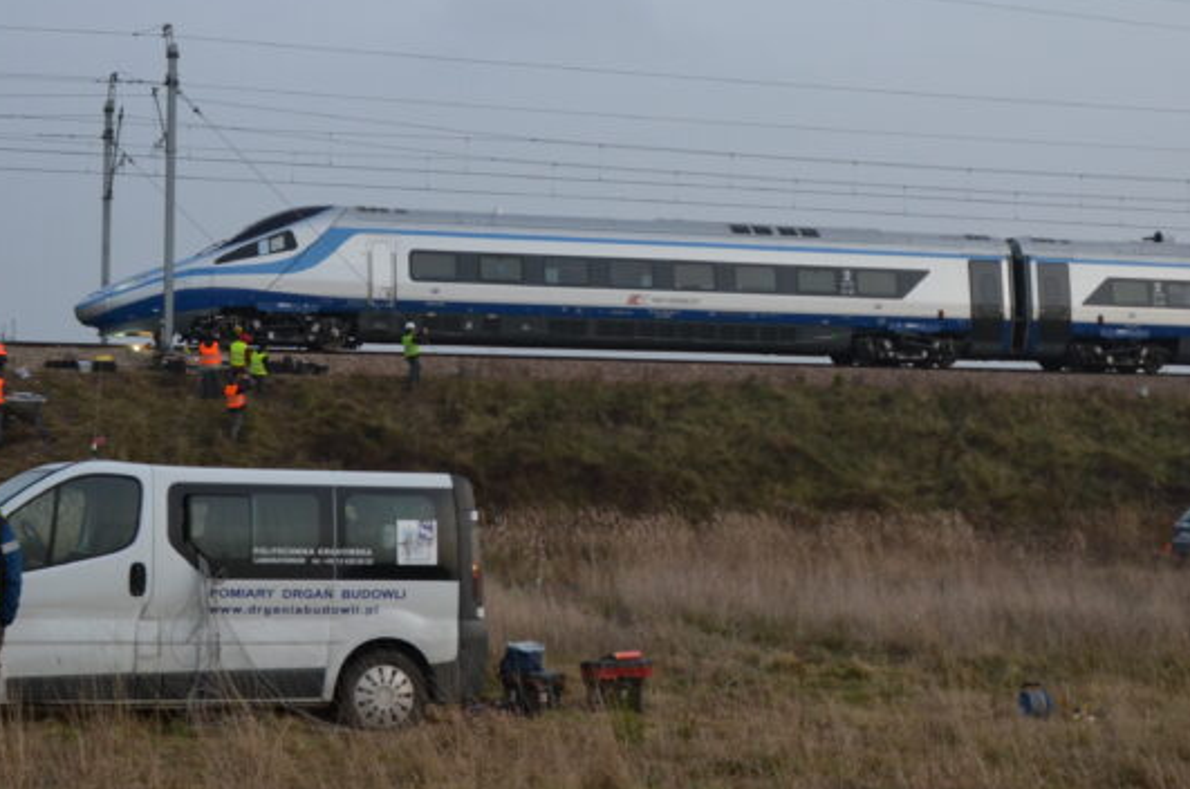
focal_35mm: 81
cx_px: 652
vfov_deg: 16.8
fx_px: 2673
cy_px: 352
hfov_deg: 25.1
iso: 560
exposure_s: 1/1000
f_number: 4
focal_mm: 28
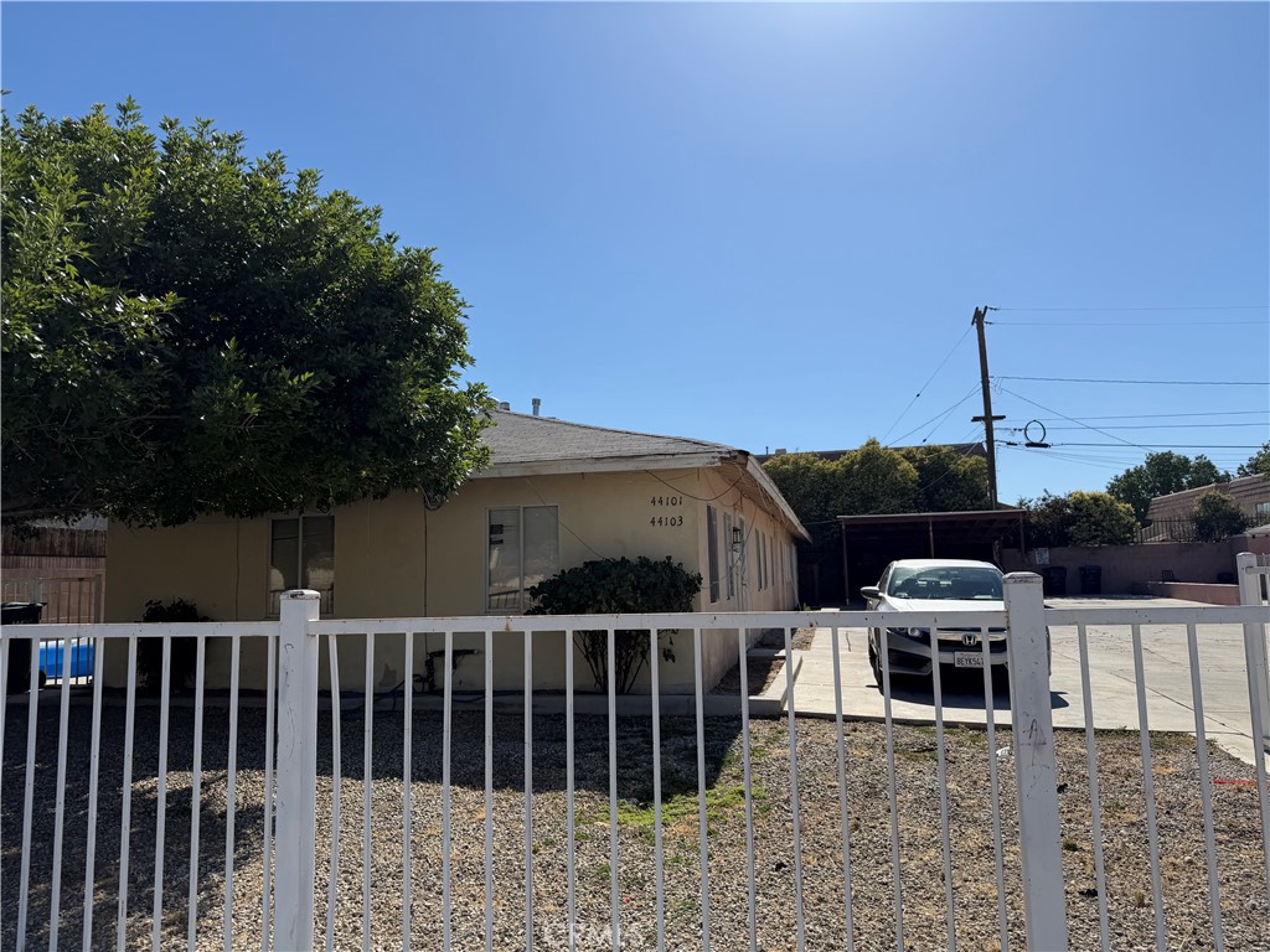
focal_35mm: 24
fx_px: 881
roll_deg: +1.9
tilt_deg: +6.0
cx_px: 635
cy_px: 476
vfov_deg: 56.8
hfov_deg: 71.6
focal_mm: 6.76
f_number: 1.78
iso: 80
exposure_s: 1/7353
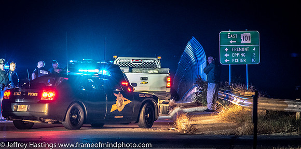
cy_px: 63
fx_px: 2576
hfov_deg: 6.7
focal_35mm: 332
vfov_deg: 3.3
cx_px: 140
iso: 2000
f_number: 5.6
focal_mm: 190
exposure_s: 1/13
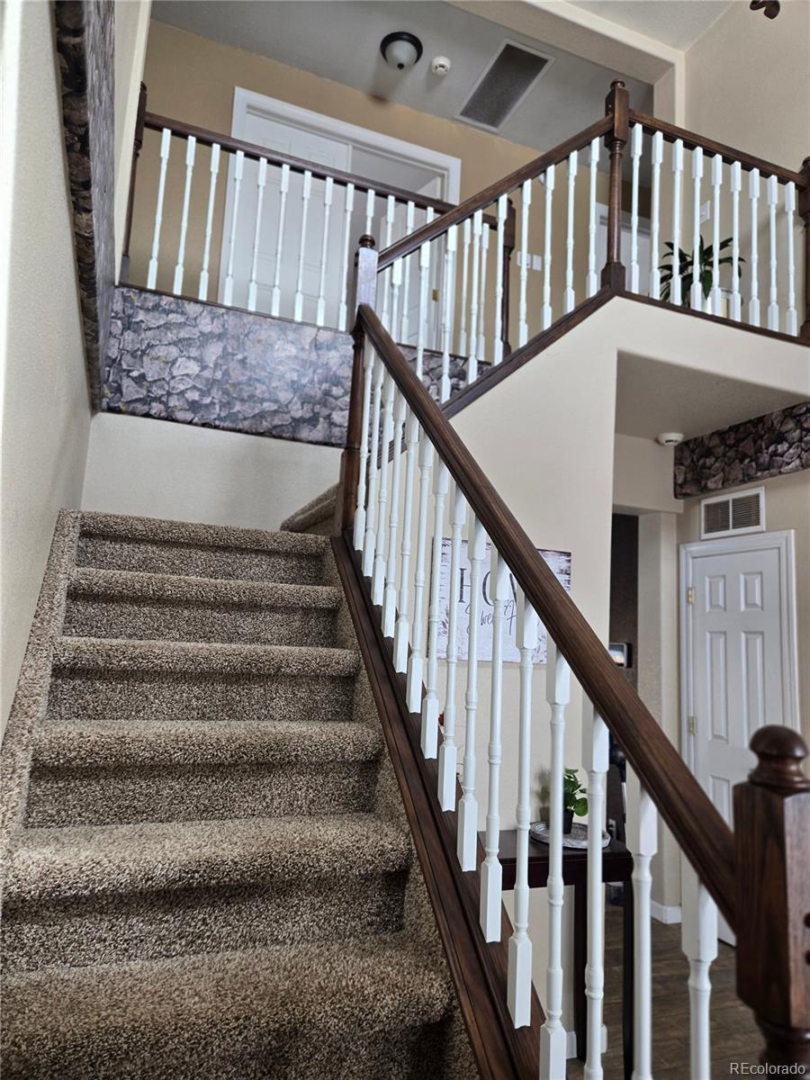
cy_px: 540
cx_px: 405
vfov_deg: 73.9
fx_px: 718
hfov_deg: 58.9
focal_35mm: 23
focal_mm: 5.4
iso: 80
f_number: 1.8
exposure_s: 1/120
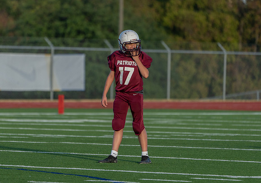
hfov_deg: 4.0
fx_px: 3767
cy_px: 89
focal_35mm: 511
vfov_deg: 2.8
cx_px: 112
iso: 640
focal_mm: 400
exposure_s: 1/1250
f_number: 5.6
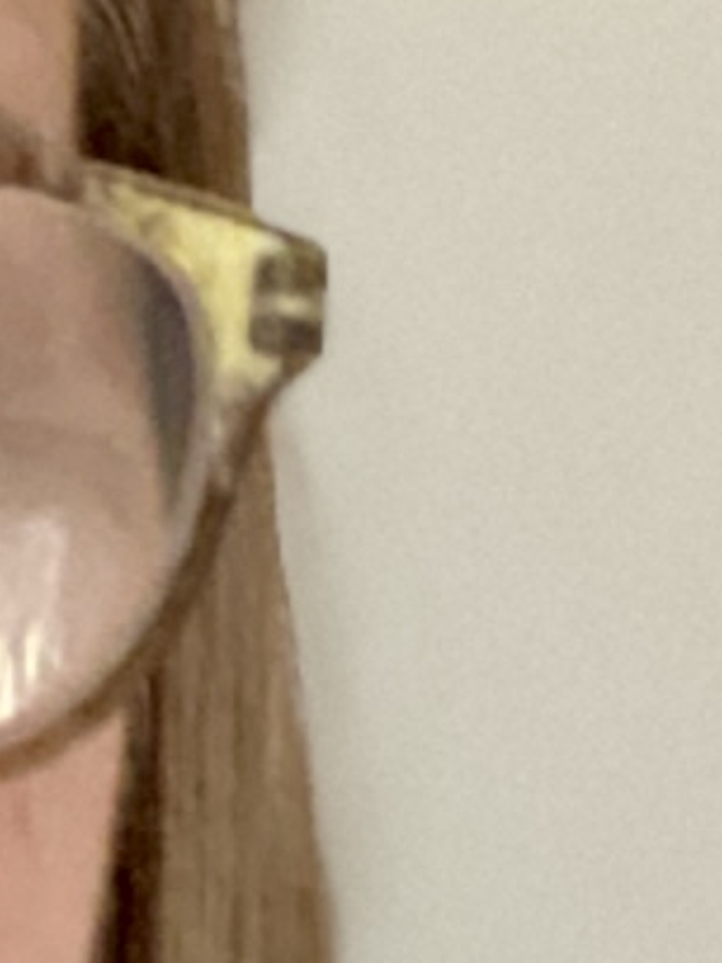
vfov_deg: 8.7
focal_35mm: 227
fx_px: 6313
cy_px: 755
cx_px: -1017
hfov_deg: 6.2
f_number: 2.2
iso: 800
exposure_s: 1/28
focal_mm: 2.71
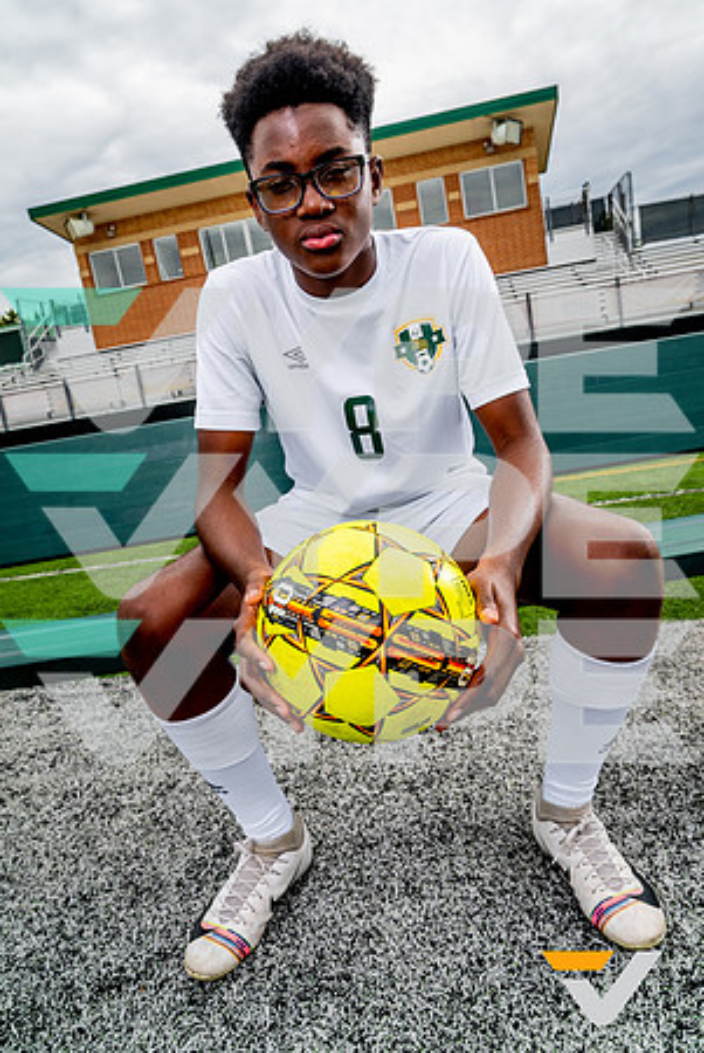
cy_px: 526
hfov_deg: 51.4
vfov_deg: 71.5
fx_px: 732
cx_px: 352
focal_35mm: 25
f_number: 8
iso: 100
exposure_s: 1/125
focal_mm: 25
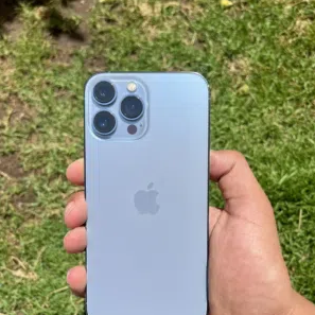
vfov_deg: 51.5
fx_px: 319
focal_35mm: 31
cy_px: 211
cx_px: 158
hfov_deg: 52.5
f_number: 1.6
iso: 50
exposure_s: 1/4651
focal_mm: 5.1
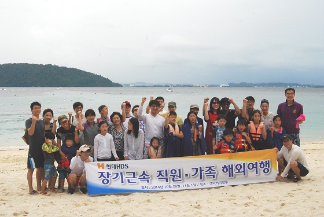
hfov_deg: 46.3
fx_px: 378
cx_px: 162
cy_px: 108
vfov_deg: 32.0
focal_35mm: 42
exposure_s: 1/500
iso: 1600
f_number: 11
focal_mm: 28
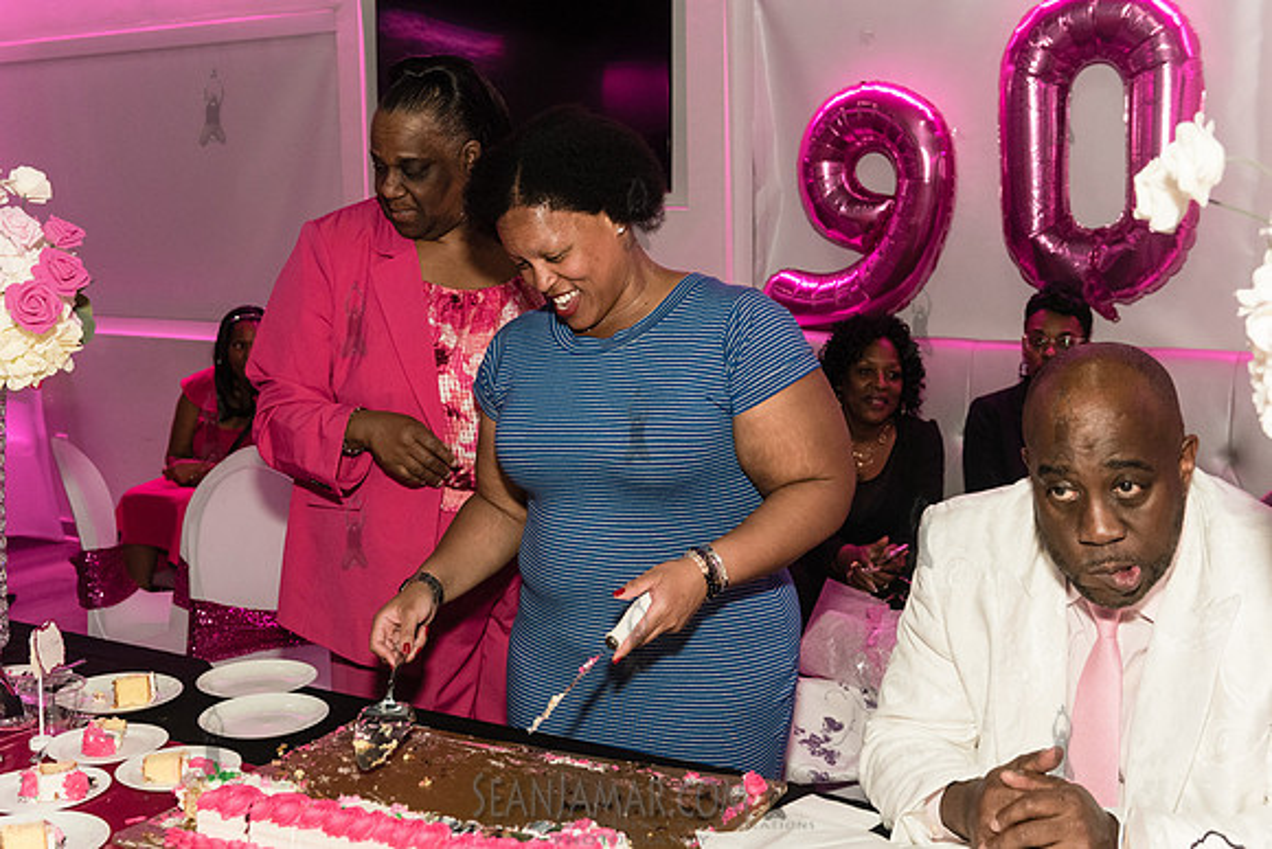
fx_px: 1555
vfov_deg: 30.5
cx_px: 636
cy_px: 424
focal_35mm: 44
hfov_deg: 44.5
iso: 4000
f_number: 4.5
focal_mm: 44
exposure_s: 1/200
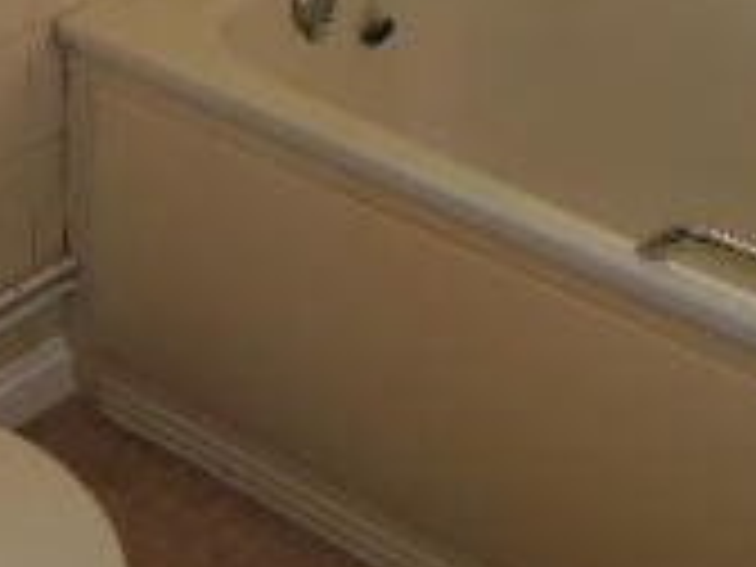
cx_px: -178
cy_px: -191
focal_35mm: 97
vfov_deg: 14.5
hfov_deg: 19.0
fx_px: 2118
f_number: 3.5
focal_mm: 14
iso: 160
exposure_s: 1/80
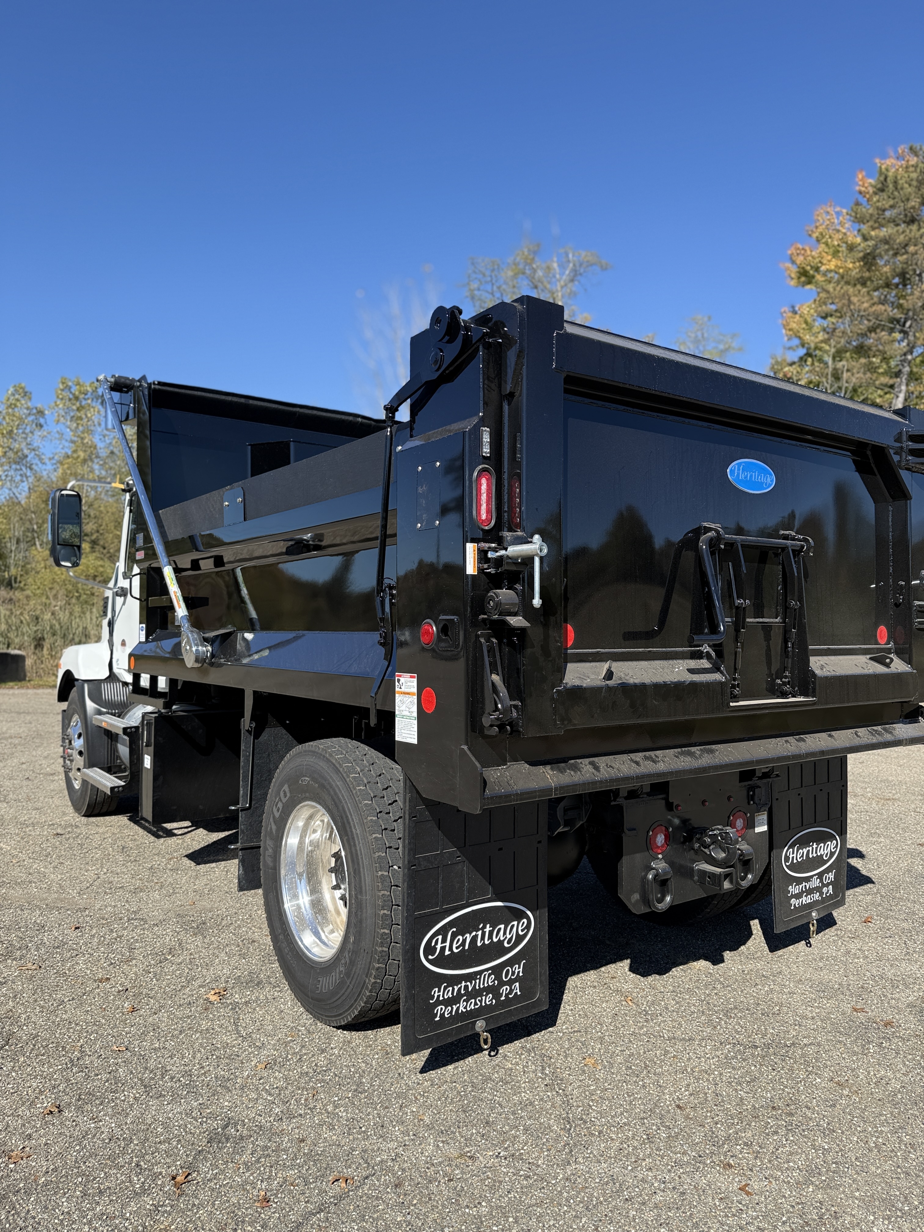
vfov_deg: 71.6
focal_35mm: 24
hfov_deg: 56.8
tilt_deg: +0.0
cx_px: 462
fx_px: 854
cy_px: 616
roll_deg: -1.8
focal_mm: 6.76
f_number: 1.78
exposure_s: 1/2611
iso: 80
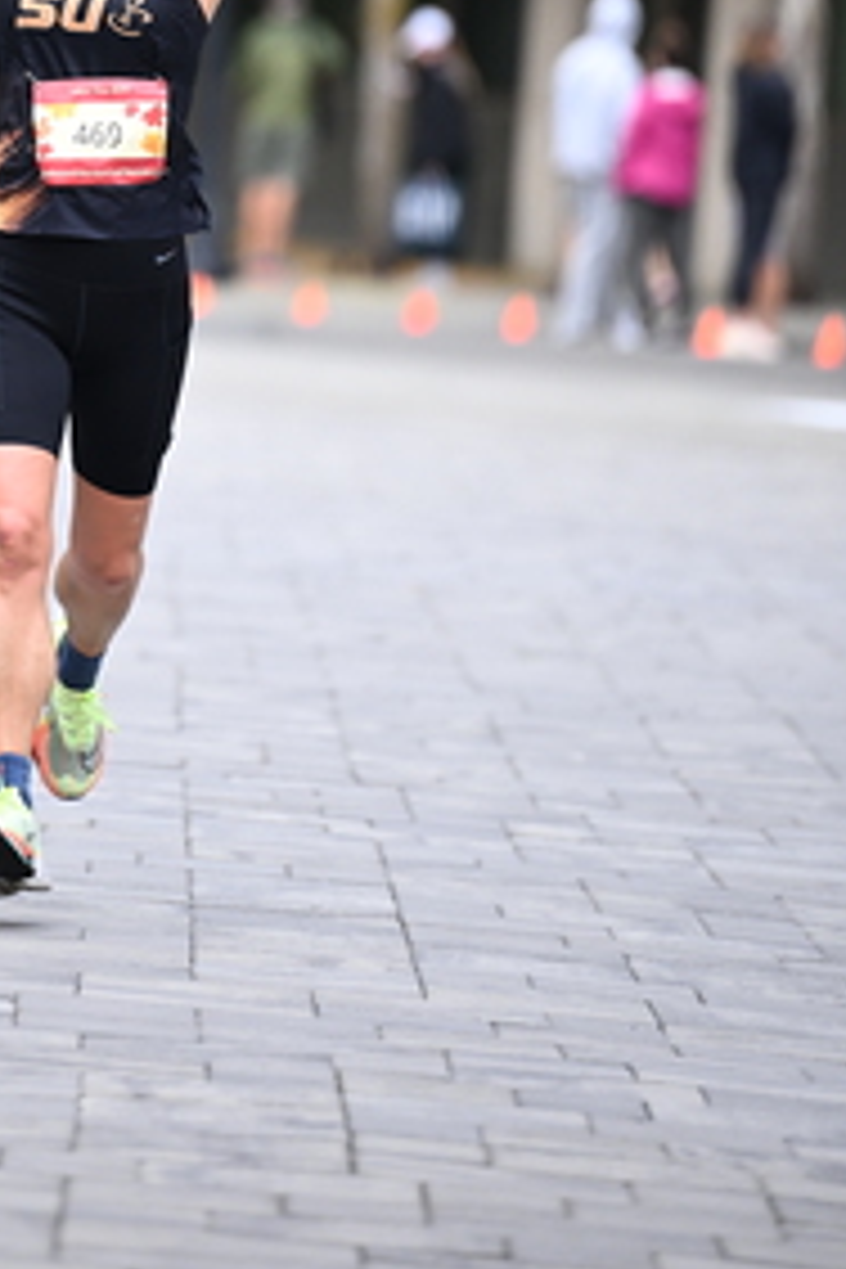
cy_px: 58
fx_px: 13746
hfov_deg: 3.5
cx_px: 74
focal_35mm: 390
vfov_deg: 5.3
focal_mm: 200
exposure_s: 1/2000
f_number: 2.8
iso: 1000
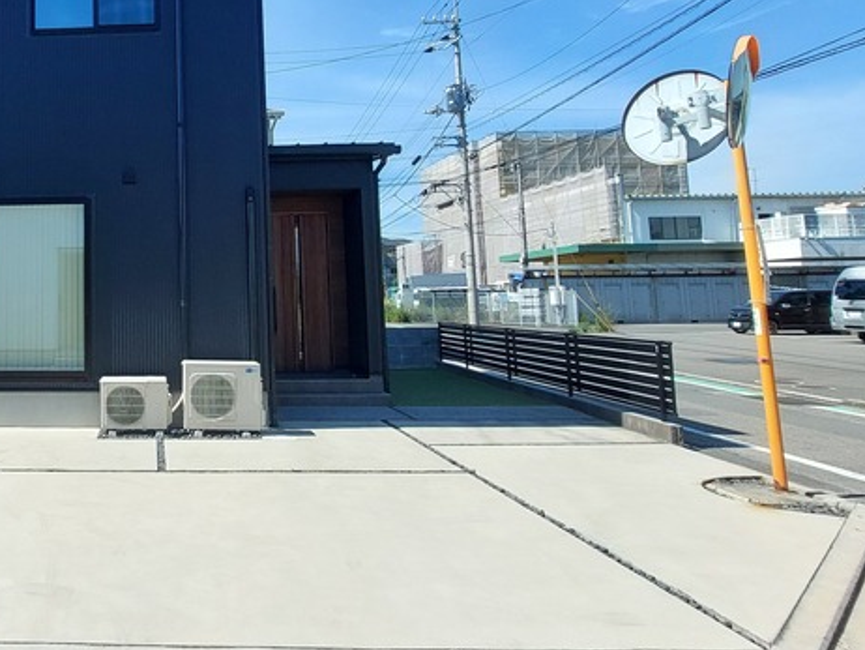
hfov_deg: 58.1
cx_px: 125
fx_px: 675
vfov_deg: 50.5
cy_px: 219
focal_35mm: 27
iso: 50
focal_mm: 1.74
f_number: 2.2
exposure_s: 1/1455
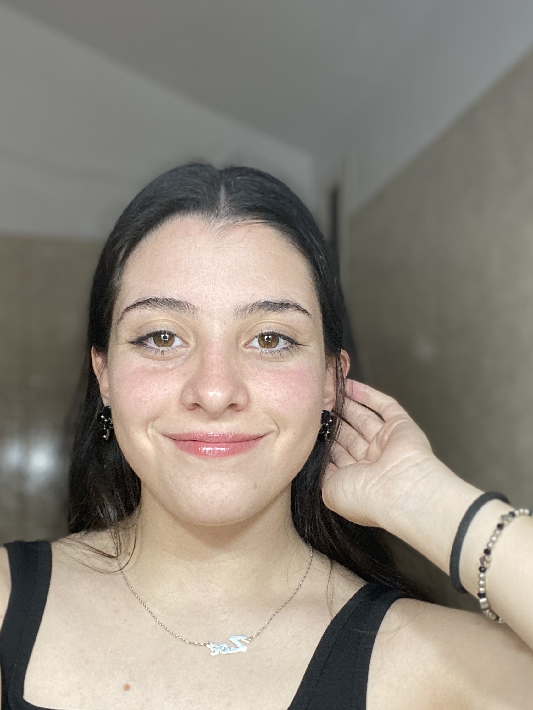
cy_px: 445
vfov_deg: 45.4
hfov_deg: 35.1
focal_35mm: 41
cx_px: 256
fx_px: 842
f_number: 2.2
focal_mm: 2.71
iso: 64
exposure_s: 1/50
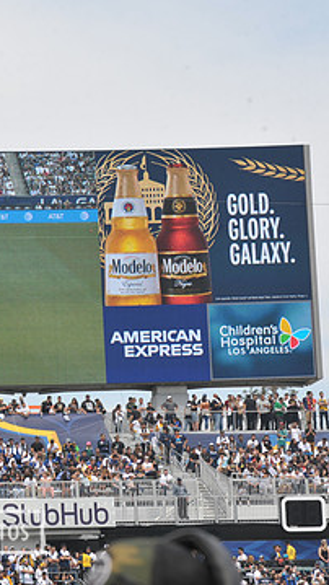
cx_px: -72
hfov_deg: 5.5
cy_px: 287
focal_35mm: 220
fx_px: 3411
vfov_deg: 9.8
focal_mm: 130
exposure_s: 1/400
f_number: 10
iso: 320
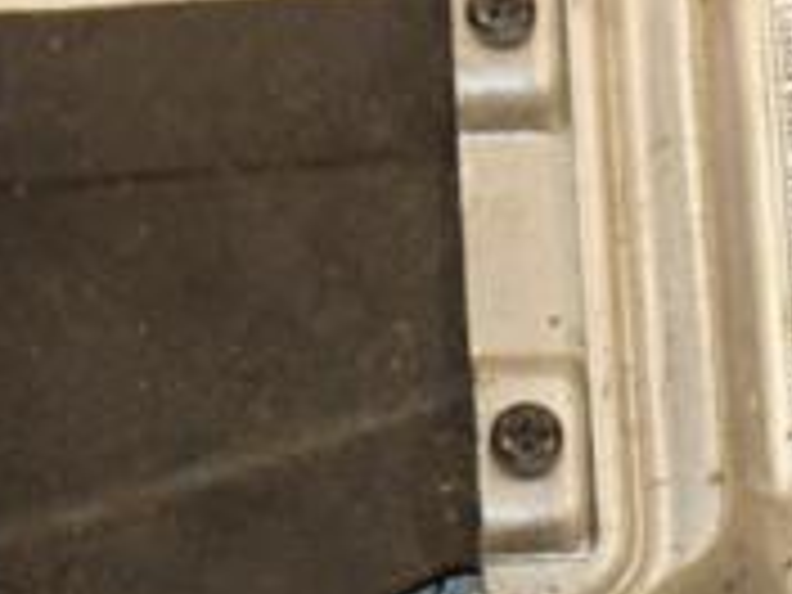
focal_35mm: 305
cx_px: 950
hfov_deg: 6.5
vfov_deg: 4.9
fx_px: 6978
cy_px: 454
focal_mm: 62
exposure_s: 1/200
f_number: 6.3
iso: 800
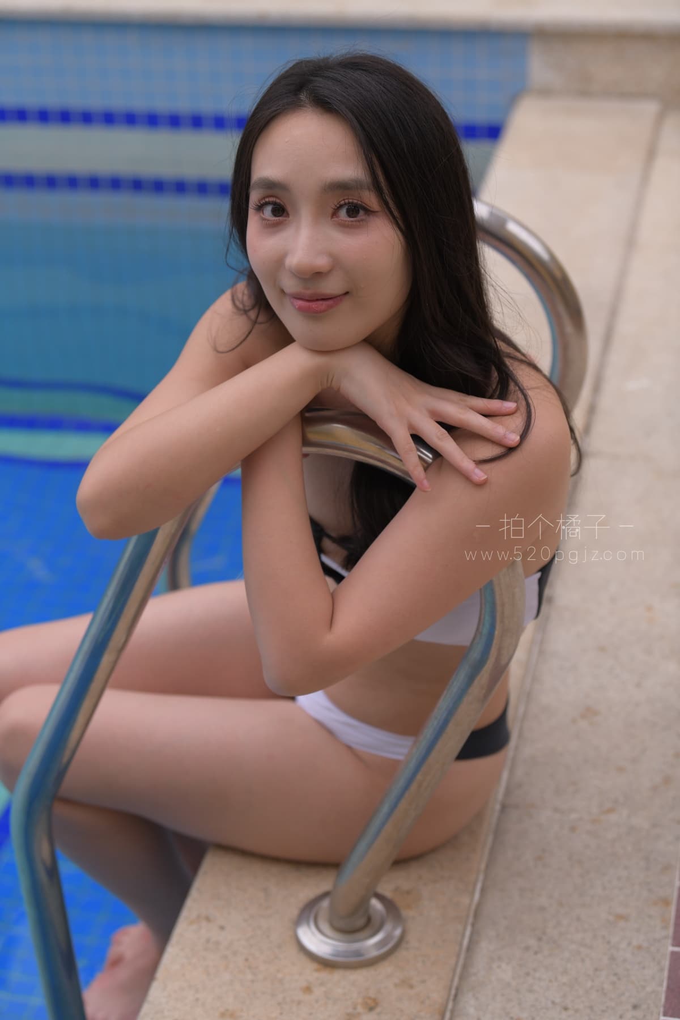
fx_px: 1983
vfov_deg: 28.8
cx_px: 340
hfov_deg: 19.5
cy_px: 510
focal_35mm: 70
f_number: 4
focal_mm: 70
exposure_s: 1/640
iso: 280
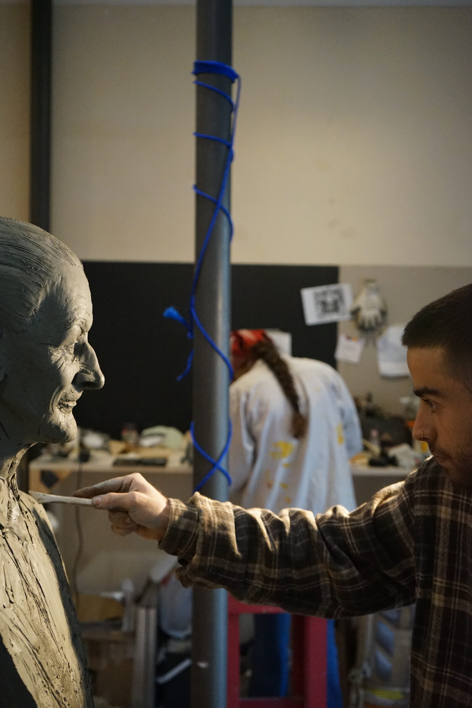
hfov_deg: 29.9
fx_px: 885
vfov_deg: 43.6
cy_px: 354
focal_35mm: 45
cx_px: 236
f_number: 4.5
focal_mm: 45
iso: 6400
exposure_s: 1/160
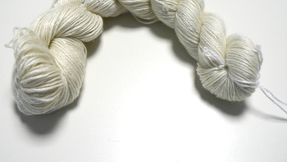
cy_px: 58
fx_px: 327
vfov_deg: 27.6
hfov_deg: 47.3
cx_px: 131
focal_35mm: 43
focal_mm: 6
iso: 100
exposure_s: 1/30
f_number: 2.8
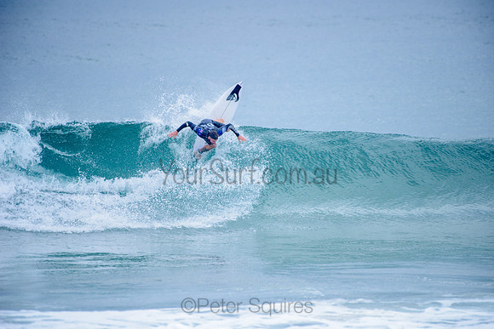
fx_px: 6862
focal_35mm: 500
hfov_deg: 4.1
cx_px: 247
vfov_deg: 2.8
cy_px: 164
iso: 450
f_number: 5.6
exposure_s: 1/2000
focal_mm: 500
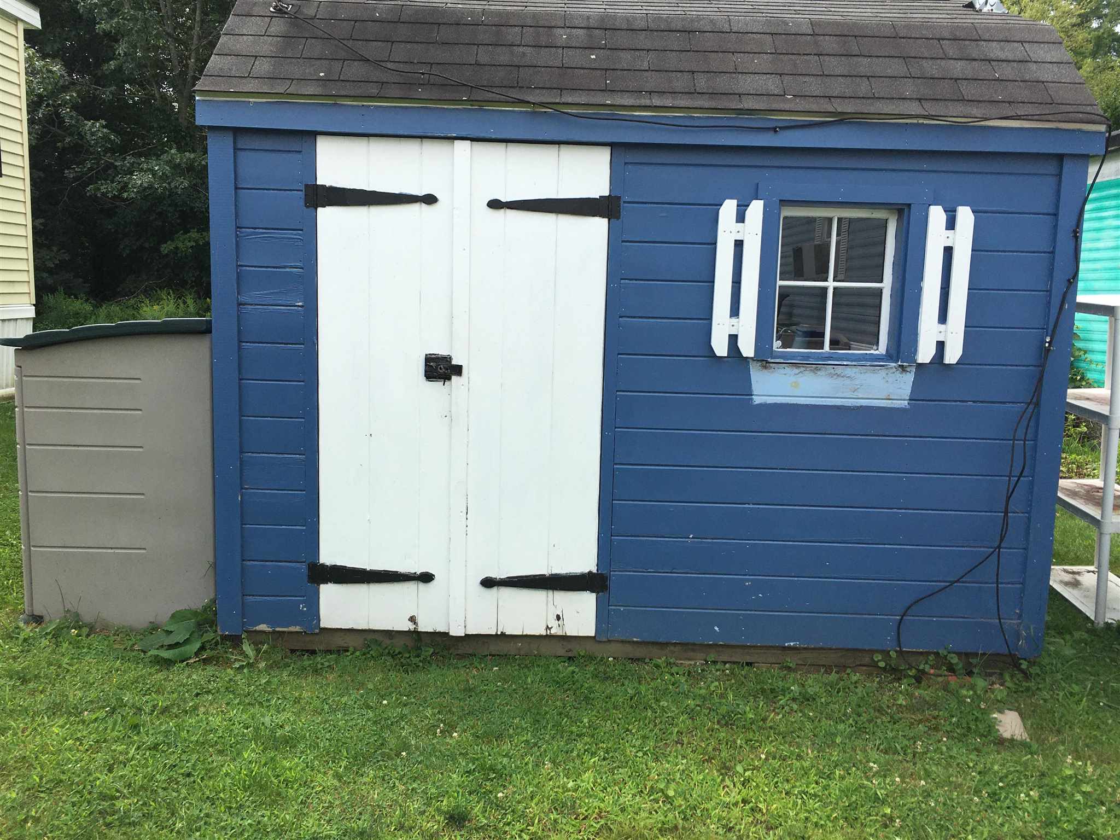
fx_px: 938
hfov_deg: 61.7
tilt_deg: -7.6
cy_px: 420
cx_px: 560
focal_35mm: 29
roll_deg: -2.3
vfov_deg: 48.2
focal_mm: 4.15
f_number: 2.2
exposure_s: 1/1261
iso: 25
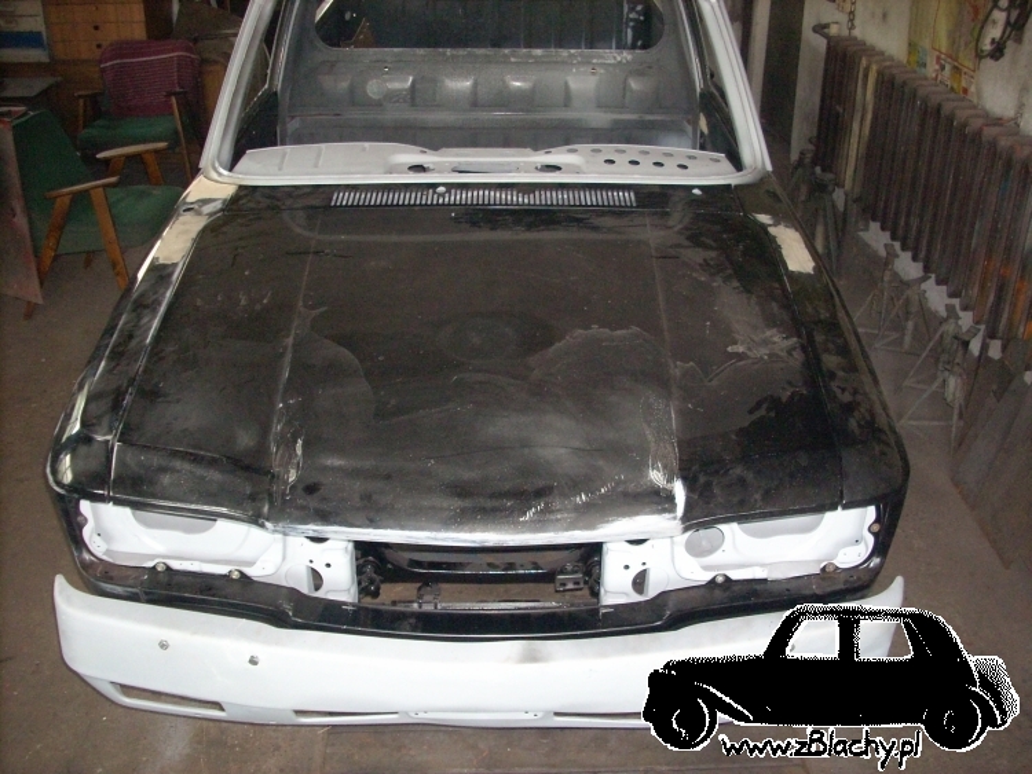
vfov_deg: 38.7
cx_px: 516
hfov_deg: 50.1
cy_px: 387
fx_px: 1103
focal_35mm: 37
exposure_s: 1/60
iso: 400
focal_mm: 6.2
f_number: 2.8
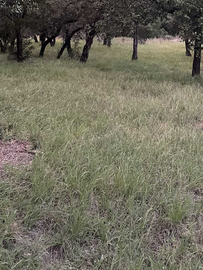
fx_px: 399
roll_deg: -1.6
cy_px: 42
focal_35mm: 51
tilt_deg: -0.4
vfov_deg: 35.9
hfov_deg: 28.5
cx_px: 87
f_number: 1.6
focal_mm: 4.2
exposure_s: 1/35
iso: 640
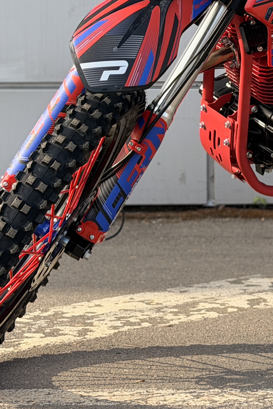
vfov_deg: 15.7
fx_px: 1467
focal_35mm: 129
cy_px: 30
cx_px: 286
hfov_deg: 10.5
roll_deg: -0.2
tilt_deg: -0.7
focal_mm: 6.76
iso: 64
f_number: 1.78
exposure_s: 1/1353
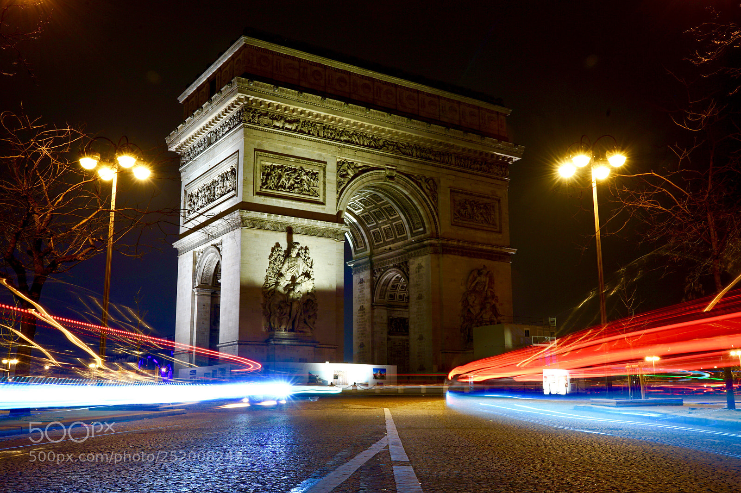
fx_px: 720
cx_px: 370
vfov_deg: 37.8
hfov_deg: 54.5
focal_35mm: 35
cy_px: 246
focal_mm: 35
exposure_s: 10
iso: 100
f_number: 16
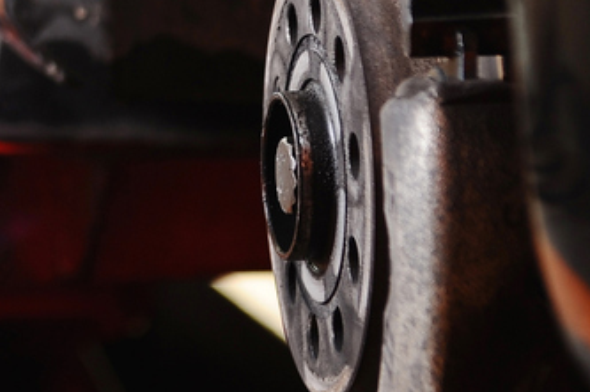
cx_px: -313
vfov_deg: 5.8
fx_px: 3829
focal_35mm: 234
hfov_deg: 8.6
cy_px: -237
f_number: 3.2
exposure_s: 1/40
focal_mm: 62
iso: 250
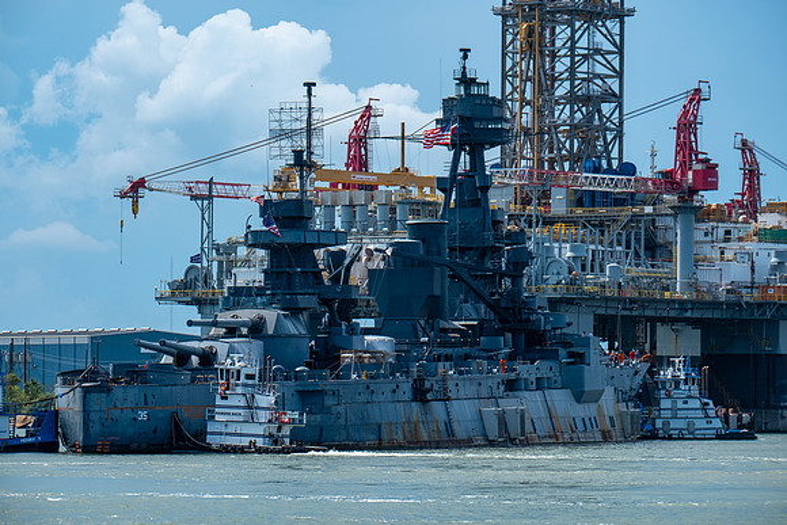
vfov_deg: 7.9
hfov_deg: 11.8
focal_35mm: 174
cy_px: 262
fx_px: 3805
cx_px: 394
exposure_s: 1/500
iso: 200
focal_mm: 115.9
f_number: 7.1
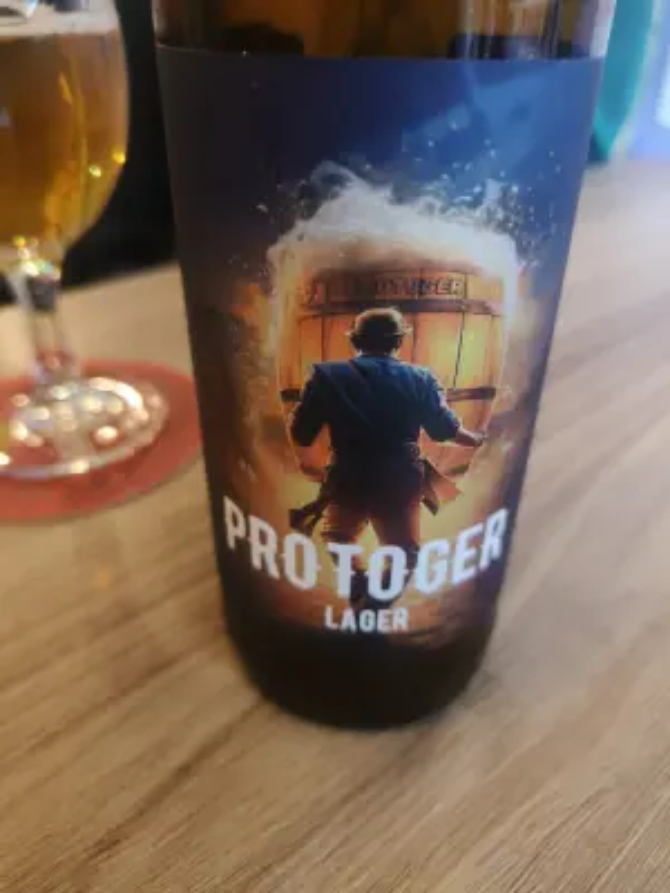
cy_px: 446
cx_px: 335
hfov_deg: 56.8
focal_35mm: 24
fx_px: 619
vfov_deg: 71.6
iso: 400
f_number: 3.2
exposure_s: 1/33.4
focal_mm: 5.59
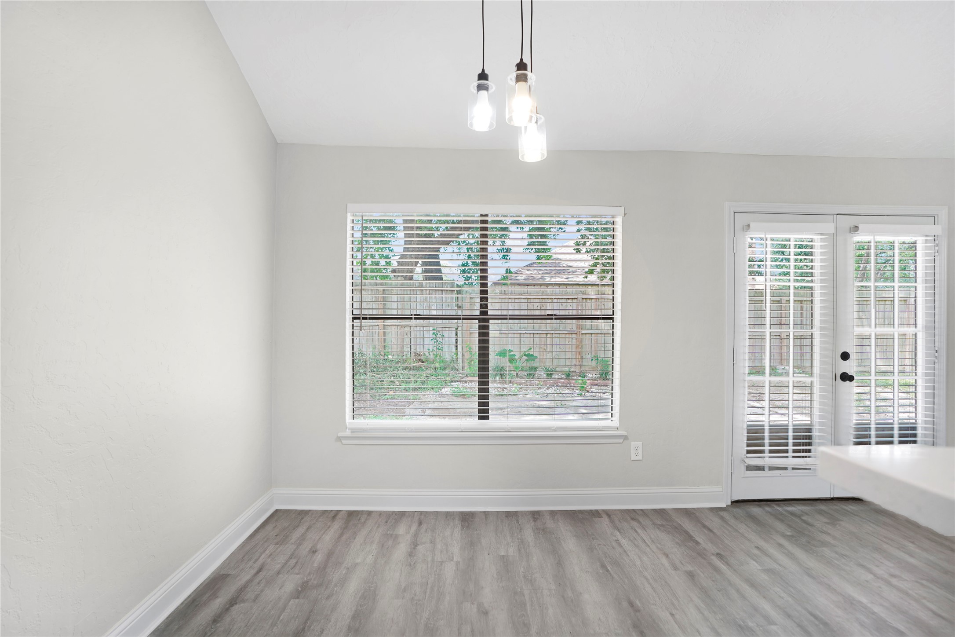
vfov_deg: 73.7
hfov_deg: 96.7
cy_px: 318
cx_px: 478
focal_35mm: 16
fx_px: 424
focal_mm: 16
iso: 200
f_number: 5
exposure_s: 1/100
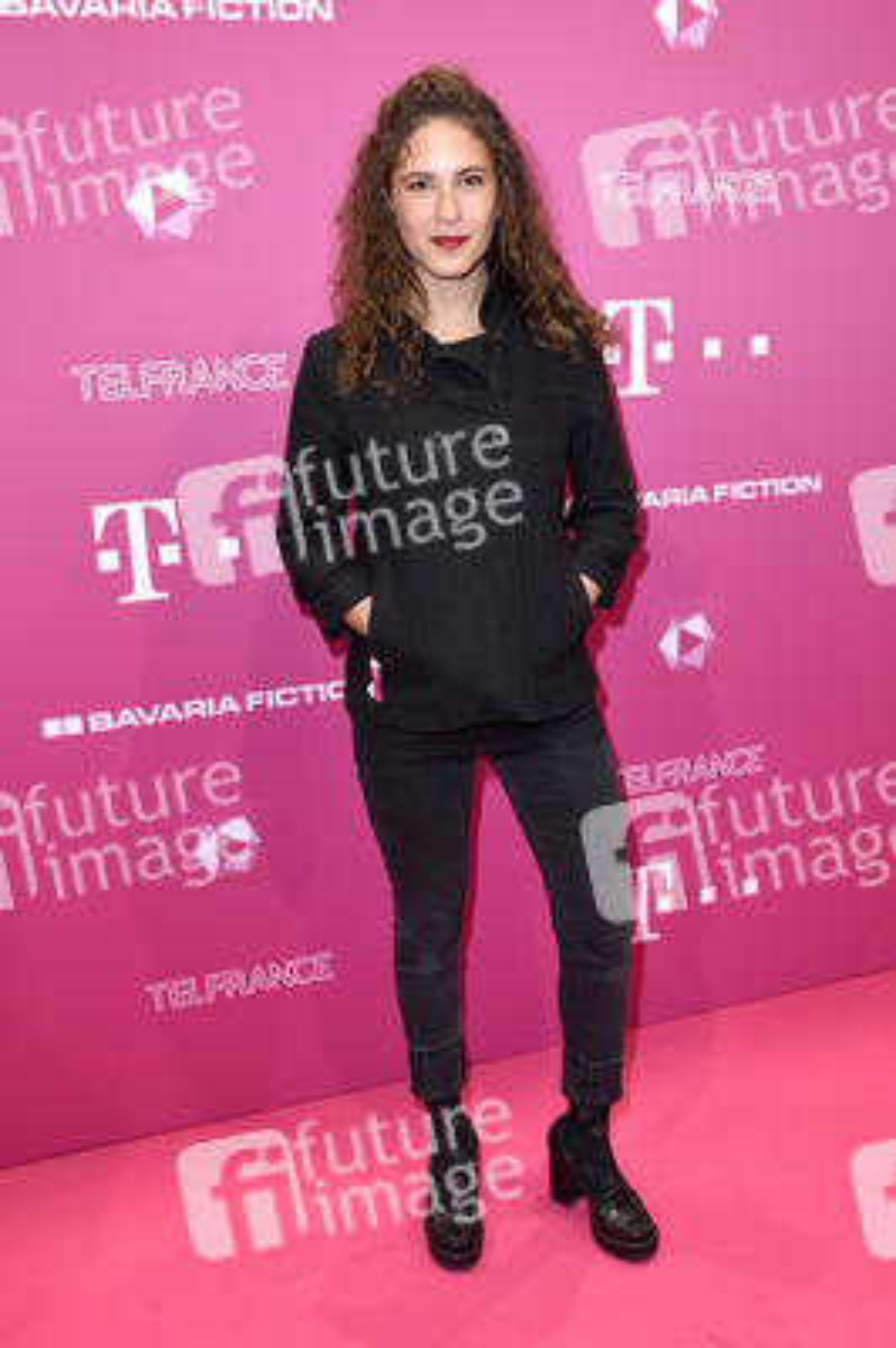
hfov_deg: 38.3
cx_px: 448
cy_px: 674
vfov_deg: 55.1
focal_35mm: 34
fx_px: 1290
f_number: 6.3
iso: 500
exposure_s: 1/160
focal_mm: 23
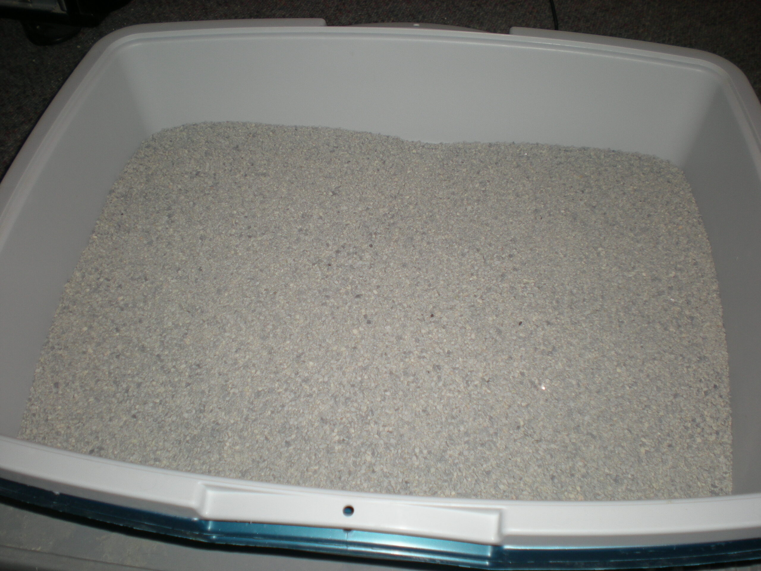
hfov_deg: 49.0
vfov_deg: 37.7
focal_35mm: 38
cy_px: 286
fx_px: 835
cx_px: 380
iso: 50
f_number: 3.1
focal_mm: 6.3
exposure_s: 1/60
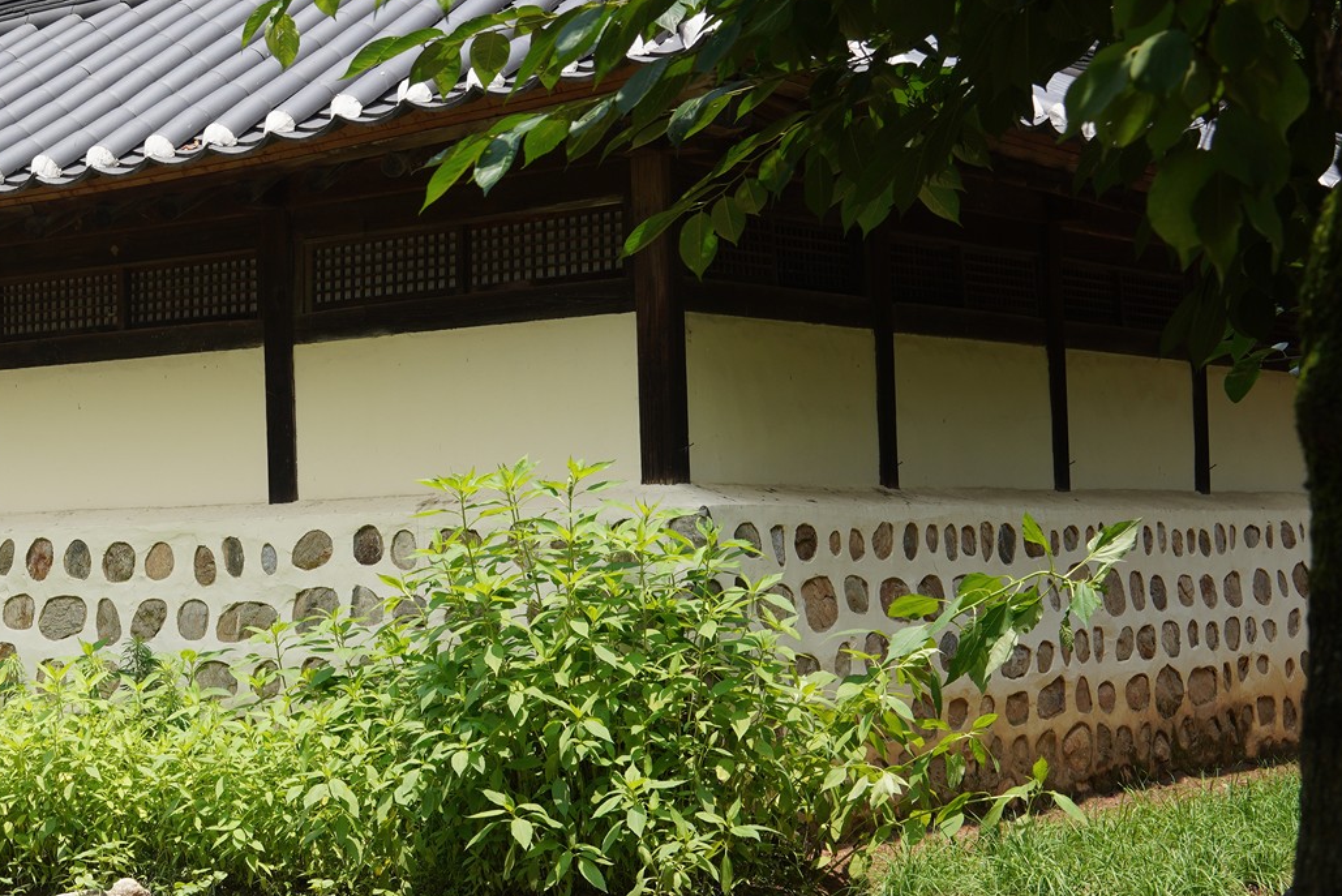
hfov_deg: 28.3
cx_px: 77
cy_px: 415
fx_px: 2536
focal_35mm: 68
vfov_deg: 20.0
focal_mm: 35
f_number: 9
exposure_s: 1/200
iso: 200
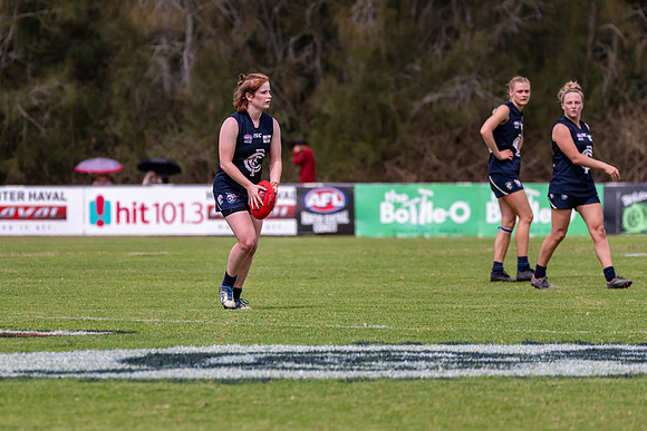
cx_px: 225
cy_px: 197
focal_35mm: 392
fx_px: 7040
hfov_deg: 5.3
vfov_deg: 3.5
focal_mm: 300
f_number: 6.3
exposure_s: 1/2500
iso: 800
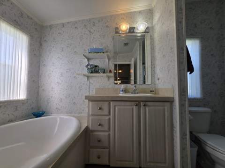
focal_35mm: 13
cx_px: 112
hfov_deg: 106.2
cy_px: 84
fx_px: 84
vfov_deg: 89.8
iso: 20
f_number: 1.9
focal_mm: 2.2
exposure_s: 1/120
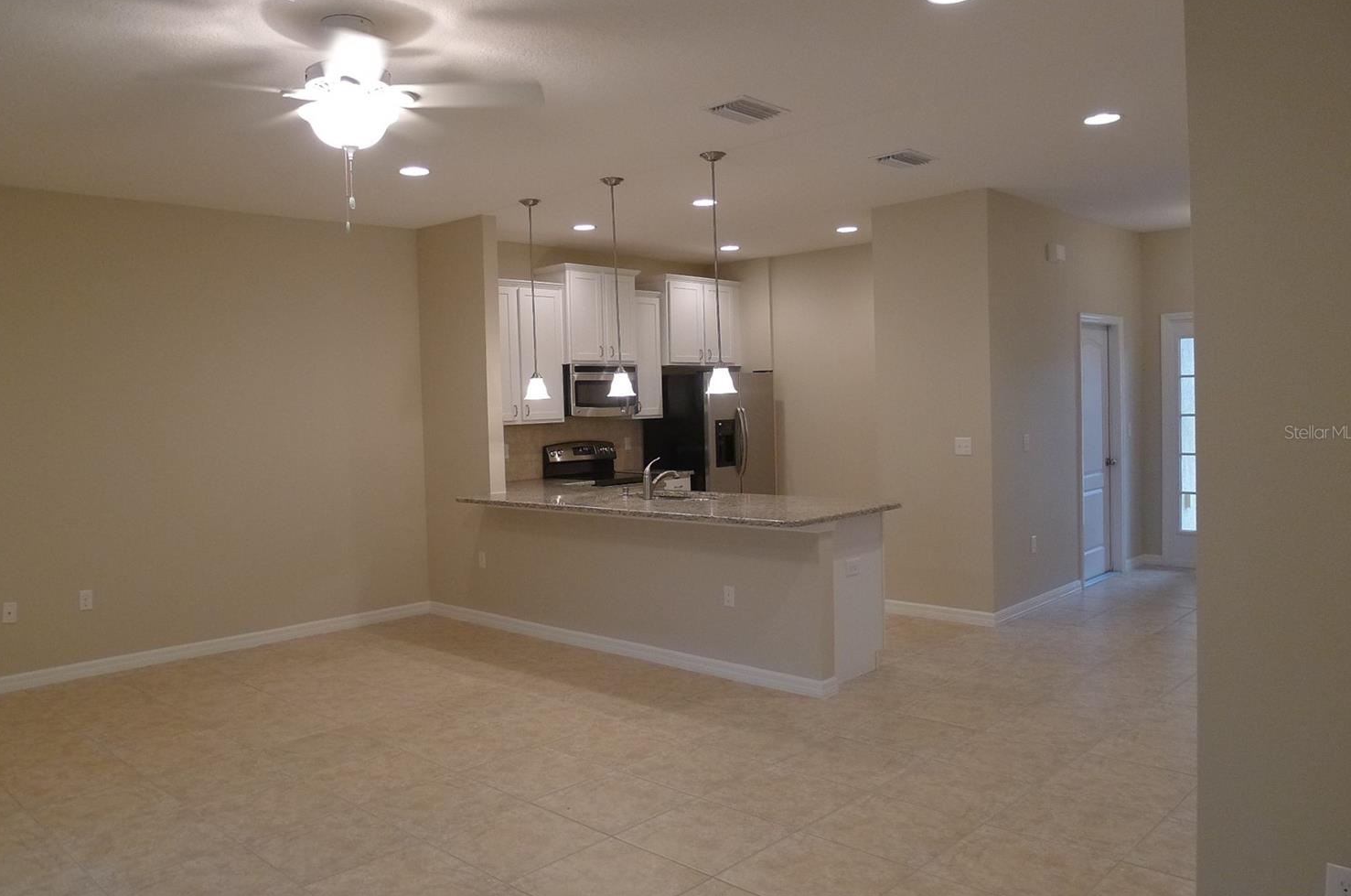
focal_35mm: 26
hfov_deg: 69.4
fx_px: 974
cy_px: 432
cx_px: 634
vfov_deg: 49.4
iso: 320
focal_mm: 5.1
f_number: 2
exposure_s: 1/60
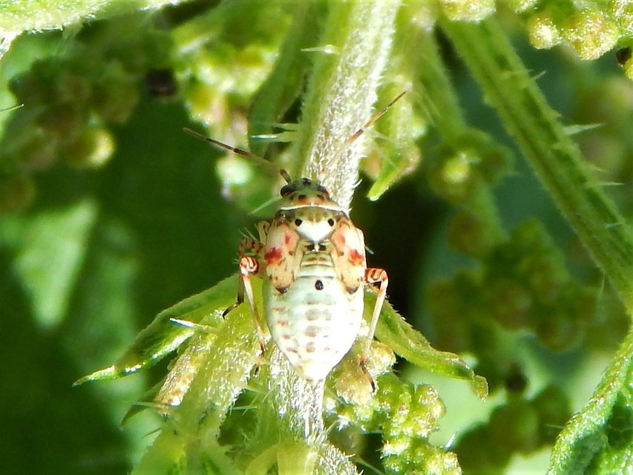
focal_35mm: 104
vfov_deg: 14.2
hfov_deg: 18.9
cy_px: 238
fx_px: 1902
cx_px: 316
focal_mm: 18.7
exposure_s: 1/250
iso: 125
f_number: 4.5
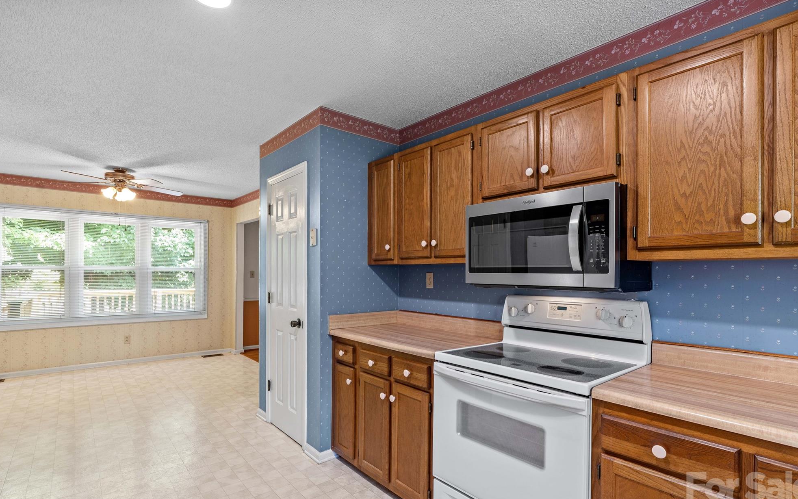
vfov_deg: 67.8
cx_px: 400
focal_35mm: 17
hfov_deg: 94.4
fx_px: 370
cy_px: 274
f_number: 8
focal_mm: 16
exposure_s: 1/1.25
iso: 100
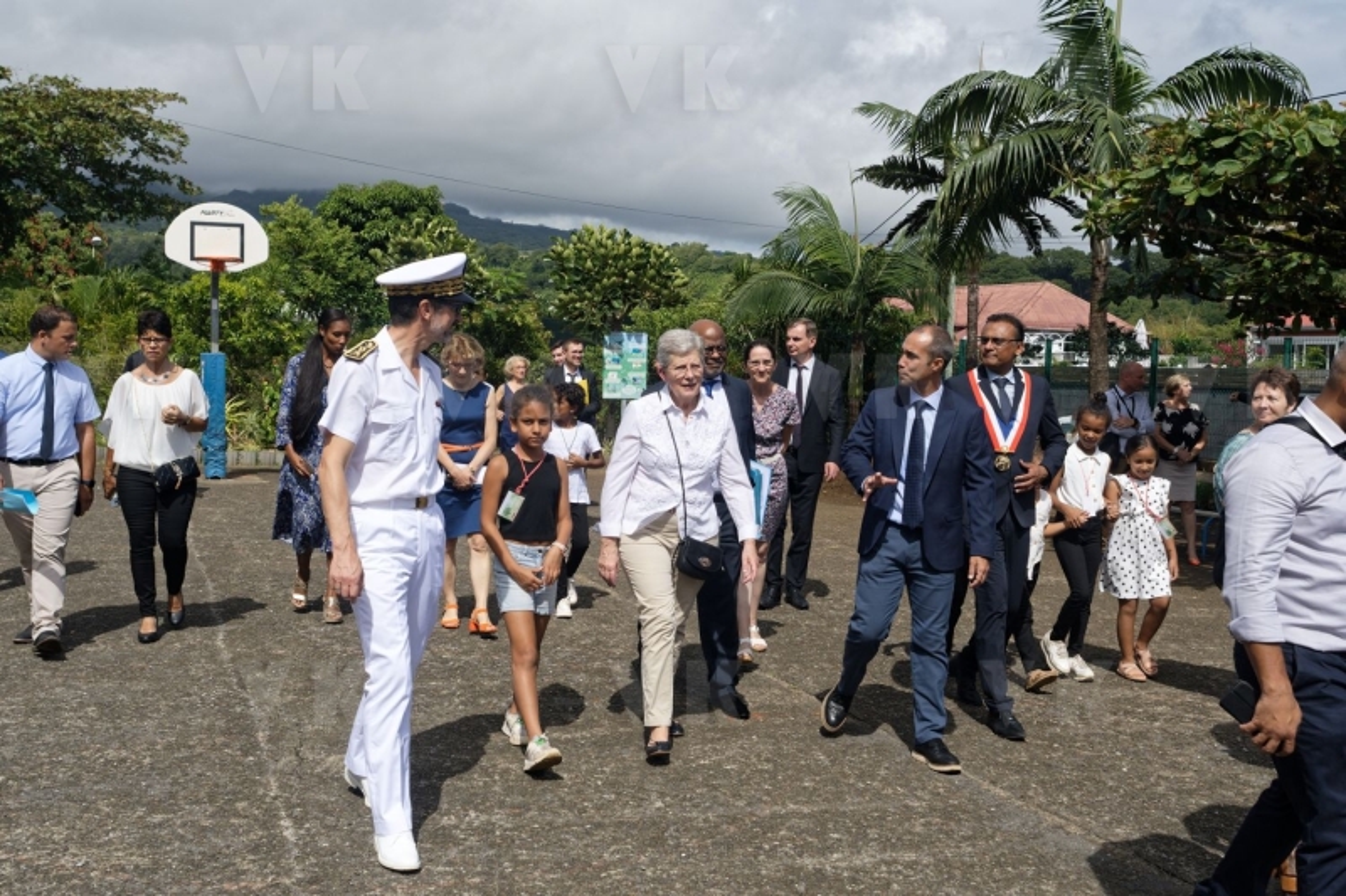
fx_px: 1346
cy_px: 448
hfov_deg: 53.1
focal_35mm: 36
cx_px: 673
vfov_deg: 36.9
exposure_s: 1/1000
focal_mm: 24
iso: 200
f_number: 8
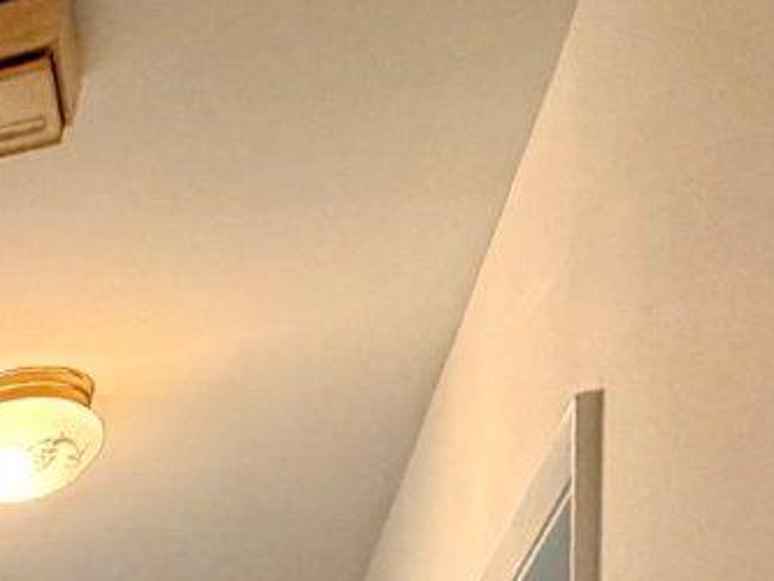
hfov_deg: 18.0
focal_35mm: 86
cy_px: 1313
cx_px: -630
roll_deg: +1.3
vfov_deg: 13.5
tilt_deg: -3.4
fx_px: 1924
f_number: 2.2
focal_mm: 2.22
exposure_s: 1/60
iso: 250
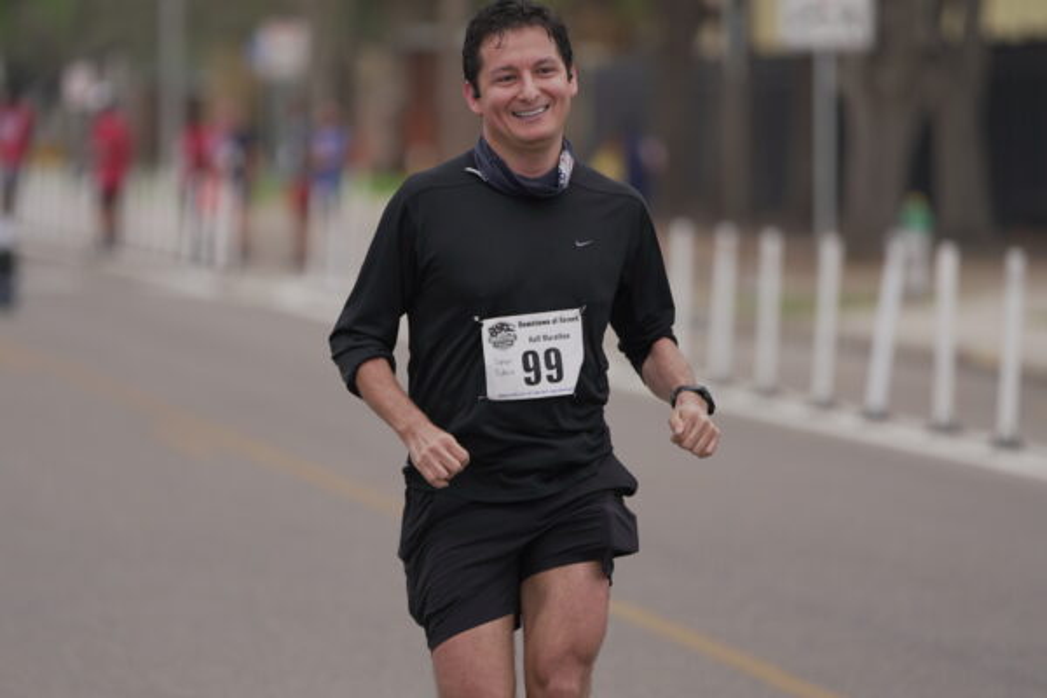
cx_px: 524
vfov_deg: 6.9
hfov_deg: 10.3
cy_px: 349
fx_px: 5816
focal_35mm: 200
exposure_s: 1/640
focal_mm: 200
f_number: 2.8
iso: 200
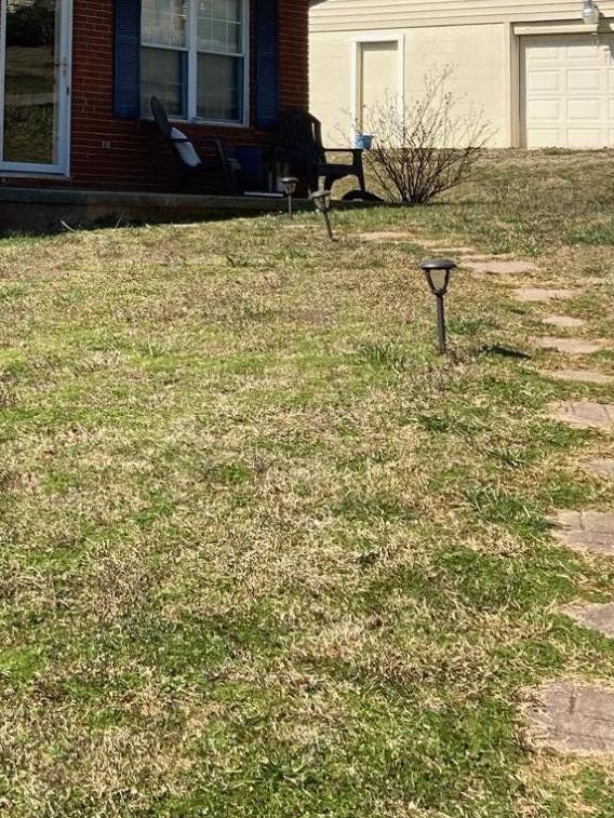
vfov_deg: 25.1
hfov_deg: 17.9
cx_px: -284
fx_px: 1750
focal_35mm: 74
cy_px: 14
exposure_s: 1/1453
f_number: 1.8
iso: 20
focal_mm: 3.99
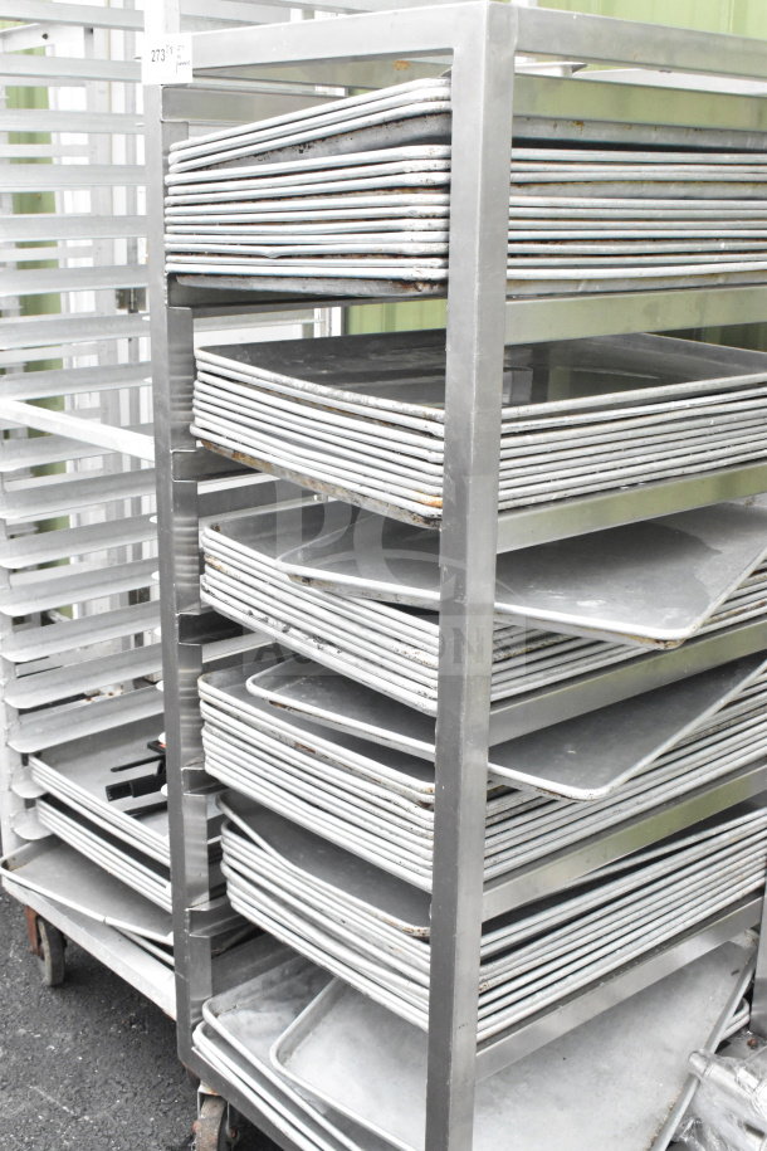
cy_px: 576
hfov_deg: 31.9
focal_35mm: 42
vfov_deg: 46.4
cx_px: 384
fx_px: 1342
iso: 6400
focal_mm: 28
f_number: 13
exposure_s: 1/640
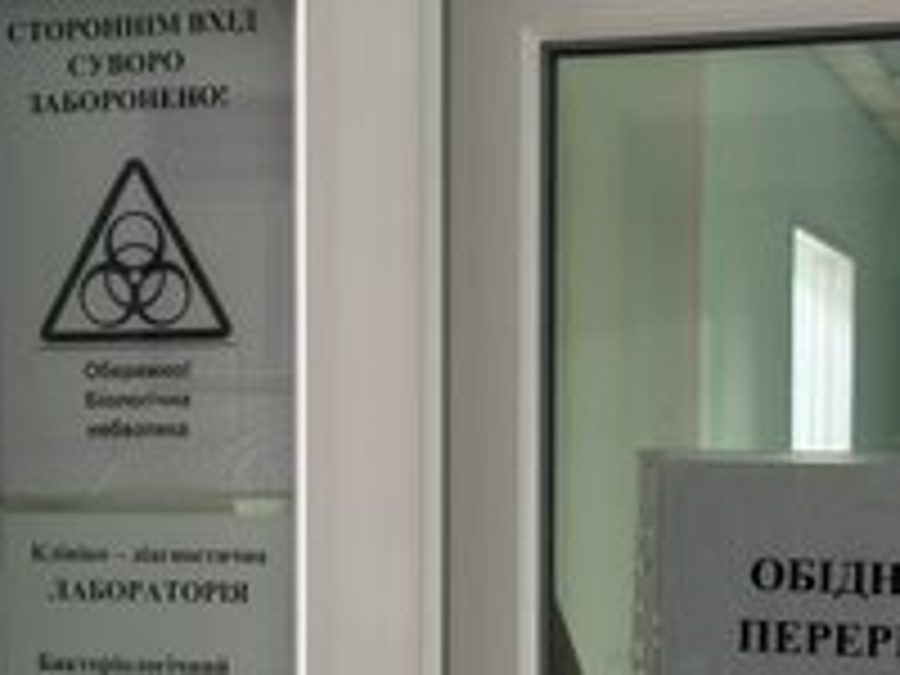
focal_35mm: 96
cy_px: 531
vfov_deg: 15.3
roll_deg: +0.2
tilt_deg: -0.3
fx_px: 2496
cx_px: 364
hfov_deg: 20.4
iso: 200
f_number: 1.78
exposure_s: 1/50
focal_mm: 6.76
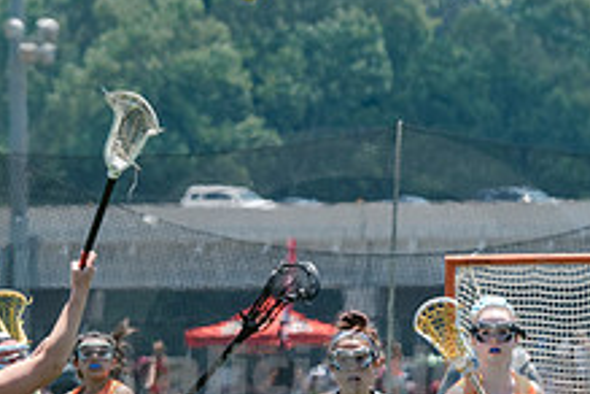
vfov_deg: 1.7
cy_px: 202
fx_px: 13143
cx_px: 11
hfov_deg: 2.6
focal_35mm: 802
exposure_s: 1/2000
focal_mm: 200
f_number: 5.6
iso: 400
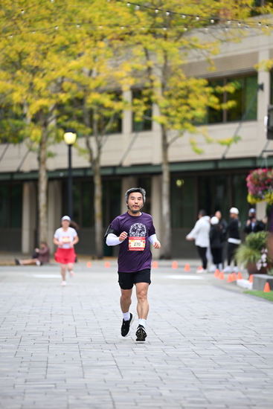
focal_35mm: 200
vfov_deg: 10.3
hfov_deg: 6.9
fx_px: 2273
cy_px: 204
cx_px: 136
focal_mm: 200
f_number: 2.8
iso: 640
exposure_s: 1/2000
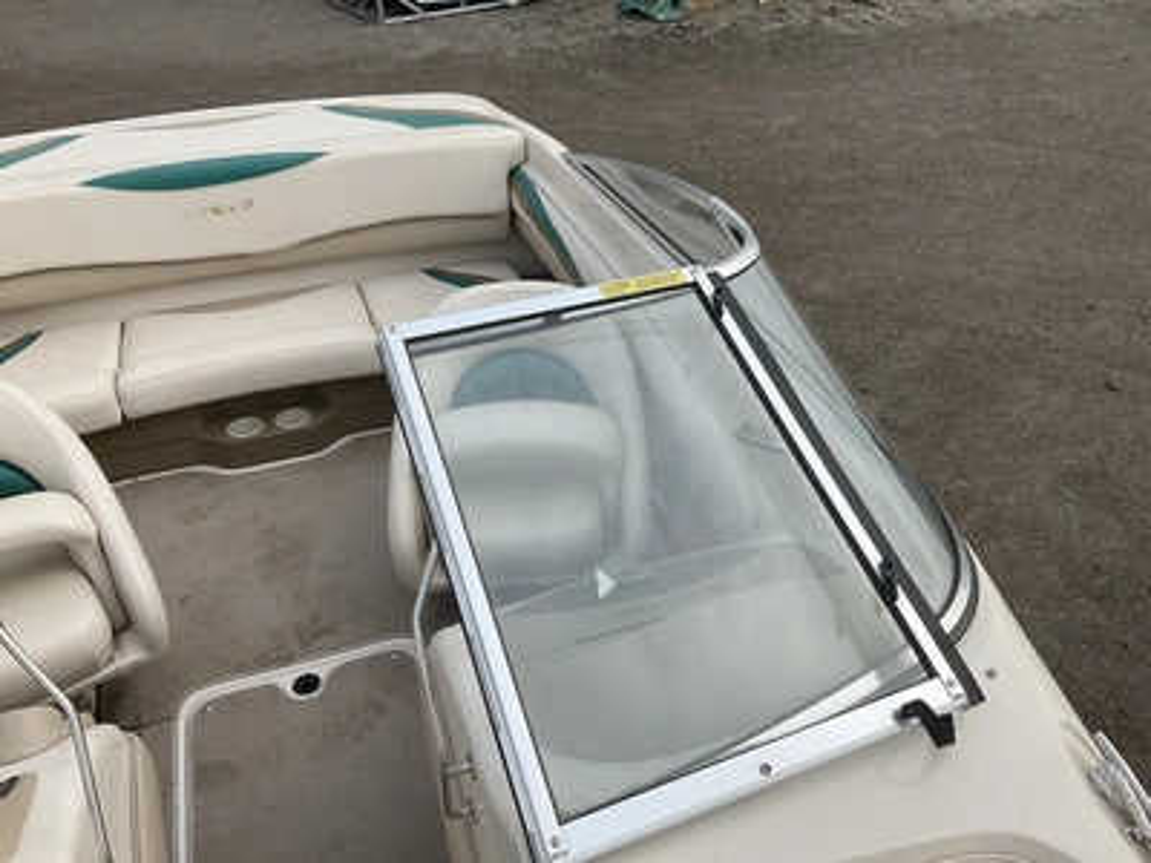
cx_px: 576
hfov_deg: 61.7
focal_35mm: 29
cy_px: 432
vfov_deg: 48.2
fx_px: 964
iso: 25
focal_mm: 3
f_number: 1.8
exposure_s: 1/1577
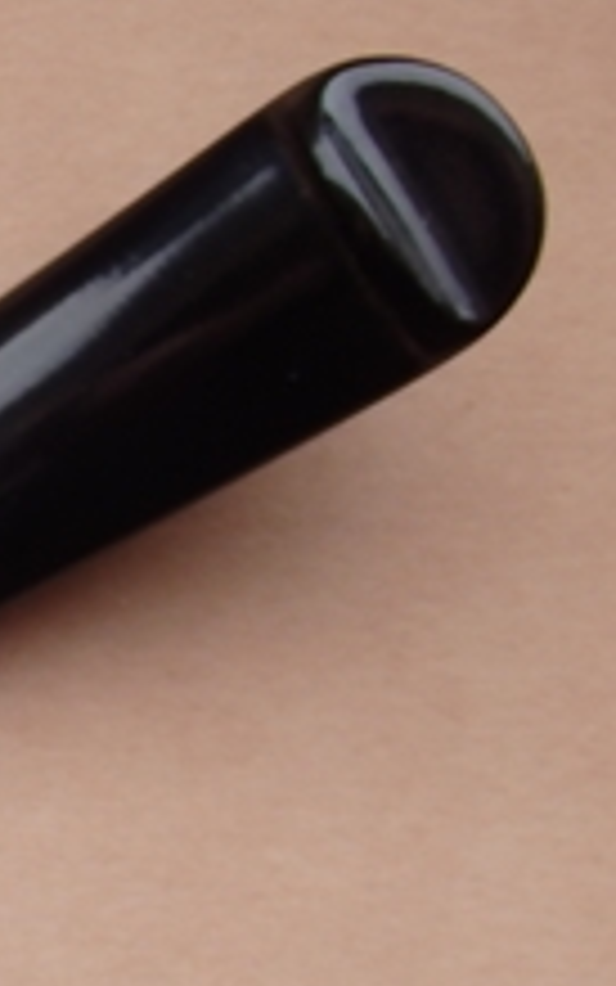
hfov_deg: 5.4
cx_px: -1039
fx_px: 6228
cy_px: 1139
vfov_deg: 8.9
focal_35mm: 232
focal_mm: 10.8
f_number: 4.2
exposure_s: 1/25
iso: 125
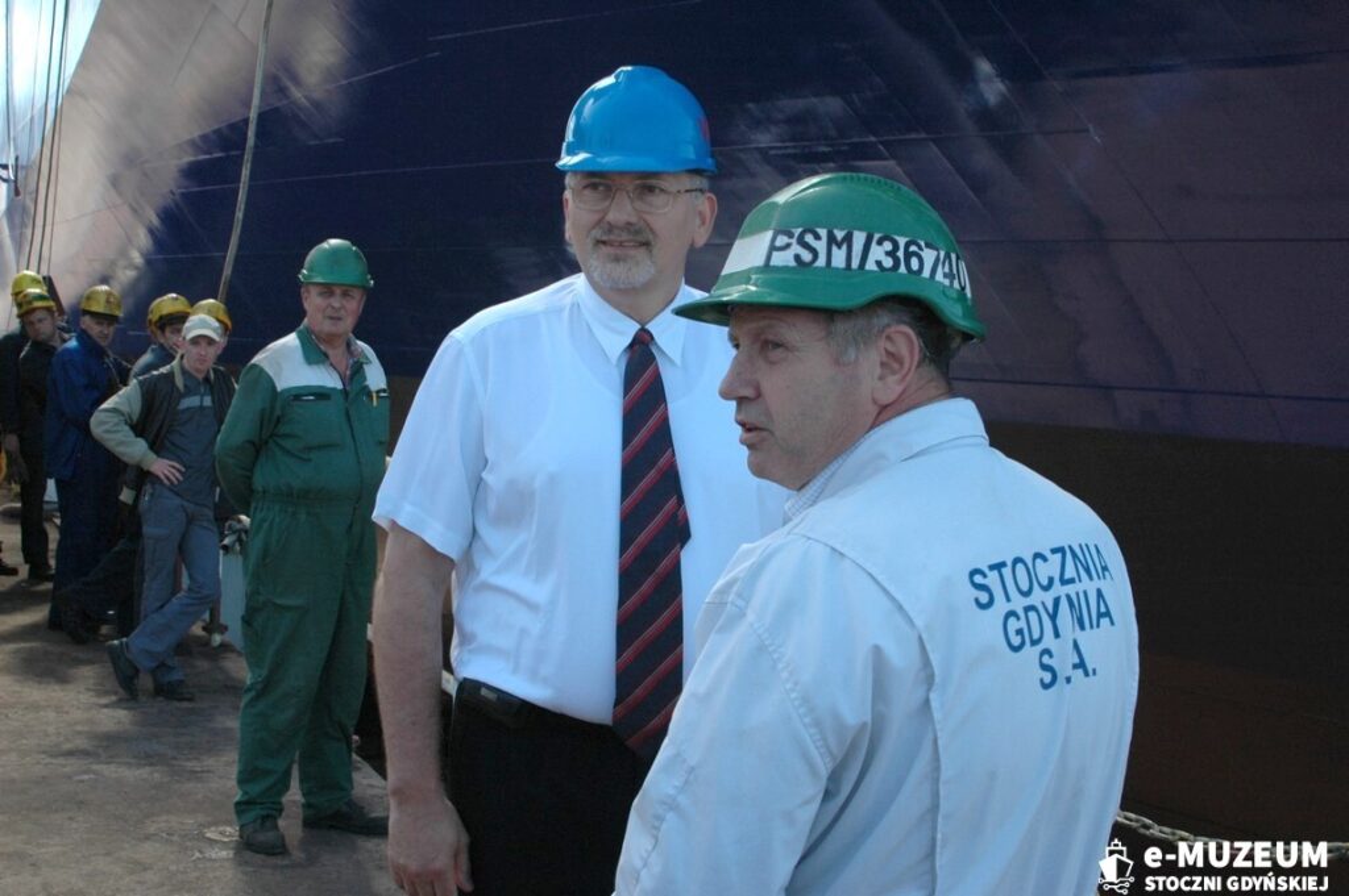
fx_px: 2246
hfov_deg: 33.4
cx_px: 674
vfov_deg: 22.6
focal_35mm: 60
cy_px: 448
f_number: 11
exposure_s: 1/160
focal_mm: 40
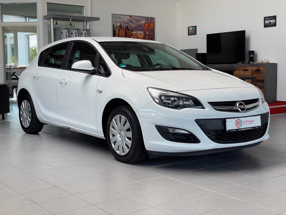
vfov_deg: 28.0
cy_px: 108
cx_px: 143
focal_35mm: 52
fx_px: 430
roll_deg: +0.2
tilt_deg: -5.1
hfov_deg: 36.8
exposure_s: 1/122
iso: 25
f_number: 2
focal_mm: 6
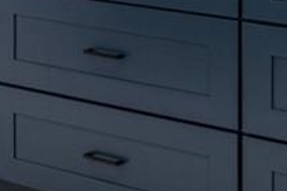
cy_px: -179
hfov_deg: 11.5
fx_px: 1211
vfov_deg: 8.6
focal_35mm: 152
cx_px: -367
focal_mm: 31
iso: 320
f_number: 8
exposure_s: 1/5
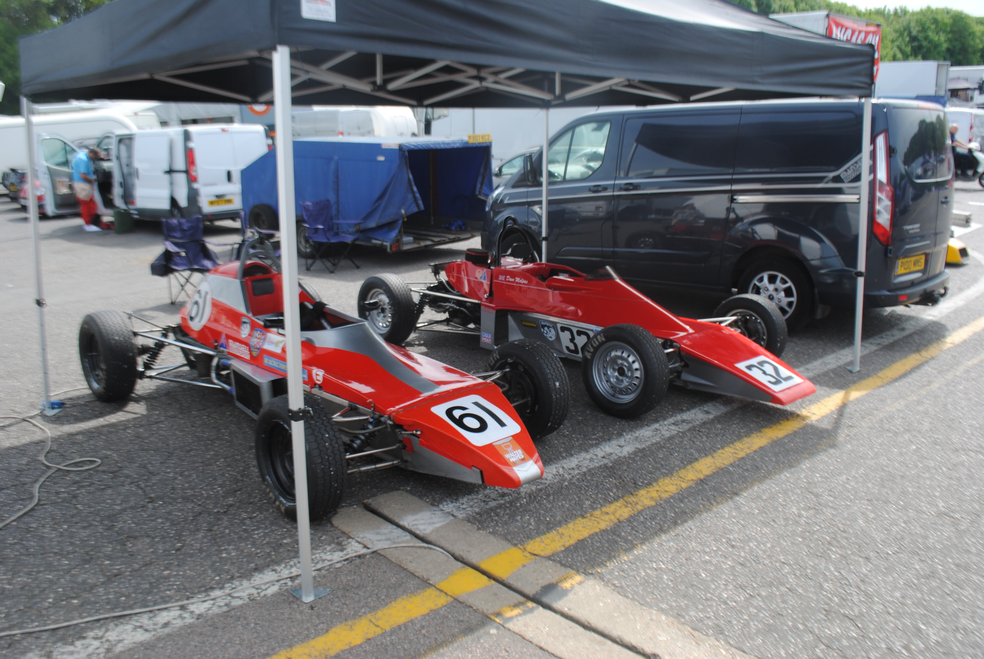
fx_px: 739
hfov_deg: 67.3
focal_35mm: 27
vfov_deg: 48.0
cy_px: 330
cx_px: 492
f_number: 7.1
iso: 100
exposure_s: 1/200
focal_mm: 18
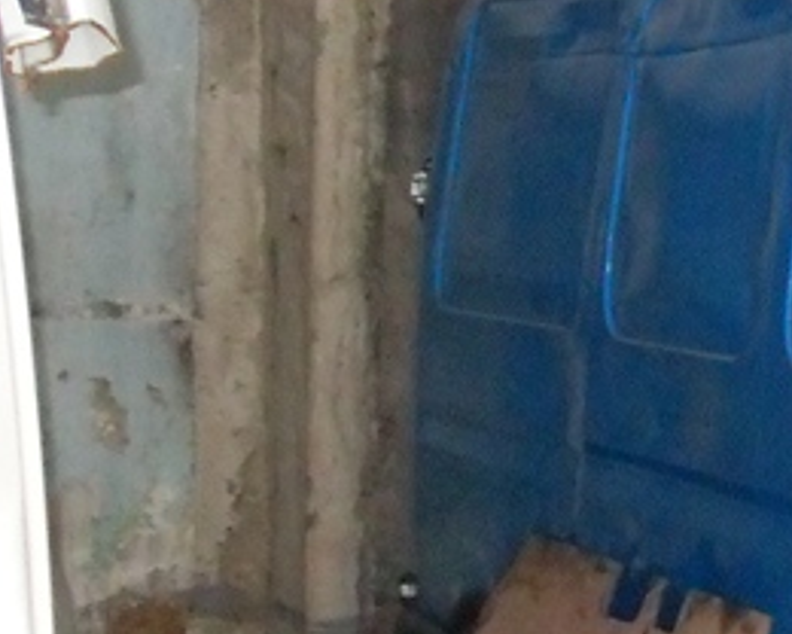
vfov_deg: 10.8
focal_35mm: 142
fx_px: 3328
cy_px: 540
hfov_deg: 12.1
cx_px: 1550
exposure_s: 1/45
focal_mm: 6.3
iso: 400
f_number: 2.8
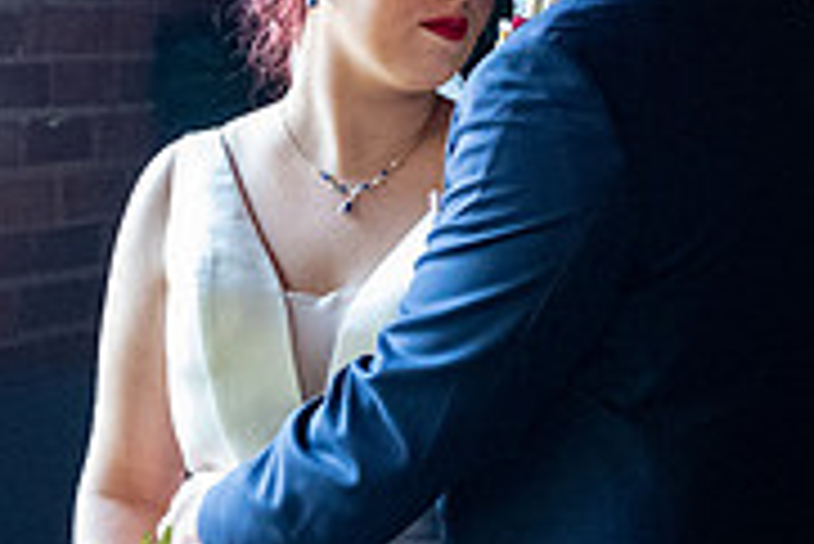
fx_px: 3915
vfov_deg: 7.9
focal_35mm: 173
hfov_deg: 11.9
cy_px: -38
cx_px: 468
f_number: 3.6
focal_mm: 35.8
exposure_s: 1/200
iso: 3200
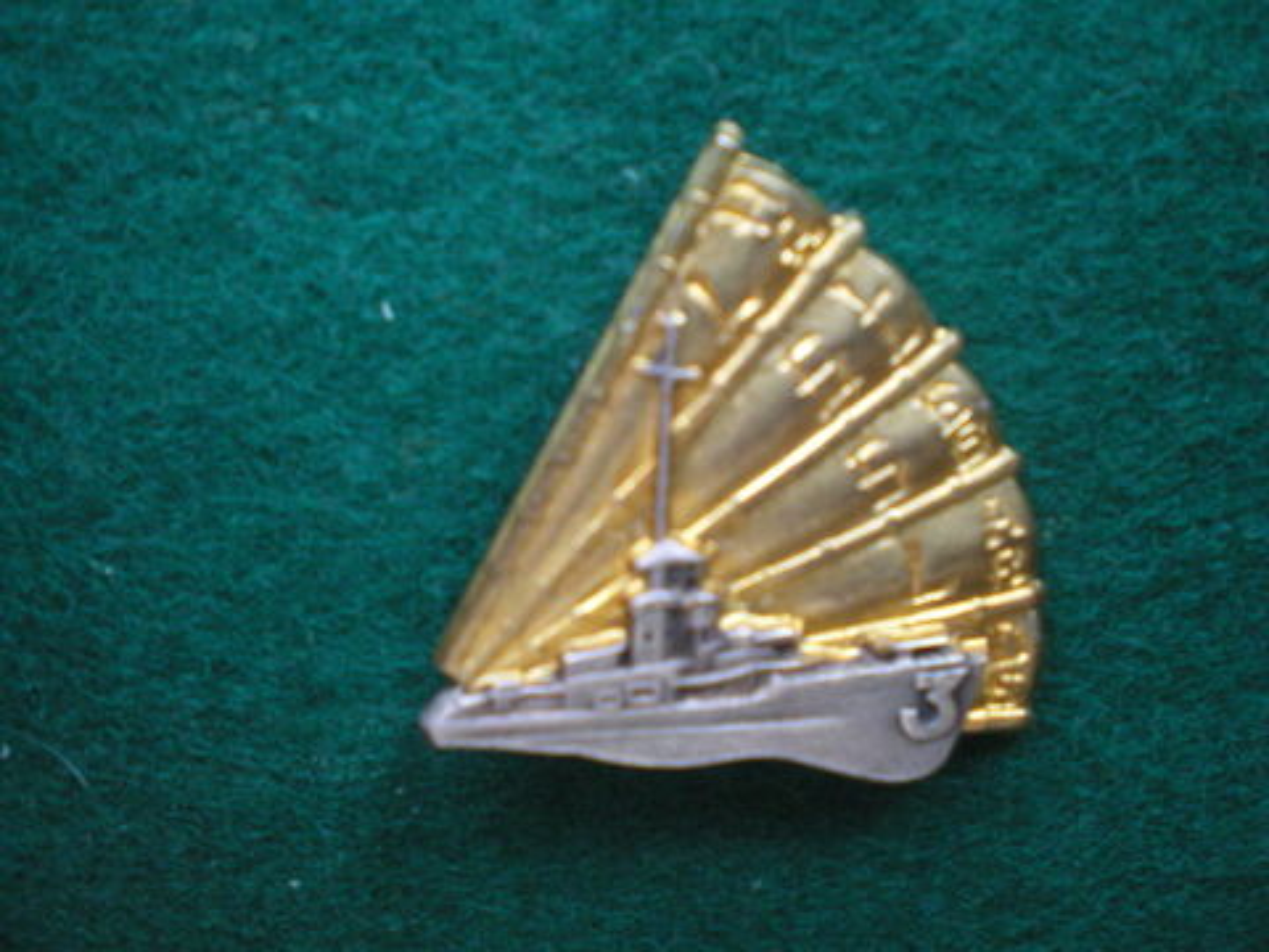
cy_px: 476
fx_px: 1393
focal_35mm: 38
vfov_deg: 37.7
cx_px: 634
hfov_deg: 49.0
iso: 400
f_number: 3.1
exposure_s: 1/40
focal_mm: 6.3
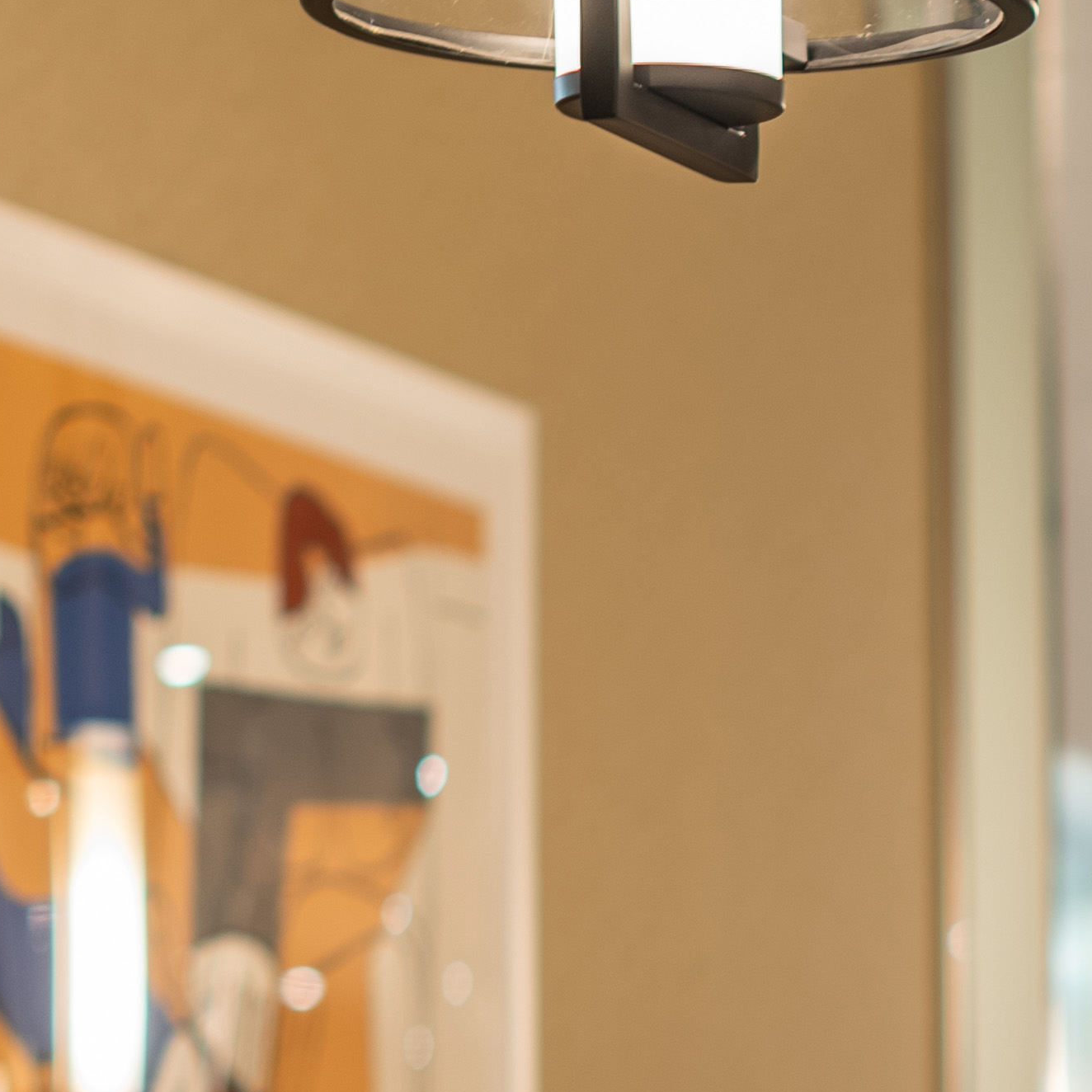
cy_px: 2000
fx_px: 9458
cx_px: 1811
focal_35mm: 265
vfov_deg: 6.5
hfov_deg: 6.5
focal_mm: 50
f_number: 2.8
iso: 64
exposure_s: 1/3
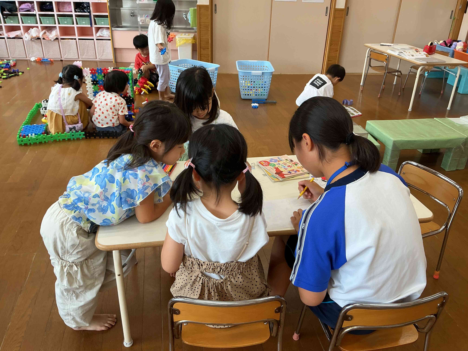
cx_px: 234
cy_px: 176
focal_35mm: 29
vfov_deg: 48.2
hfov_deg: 61.7
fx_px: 392
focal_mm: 3
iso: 64
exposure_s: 1/120
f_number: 1.8
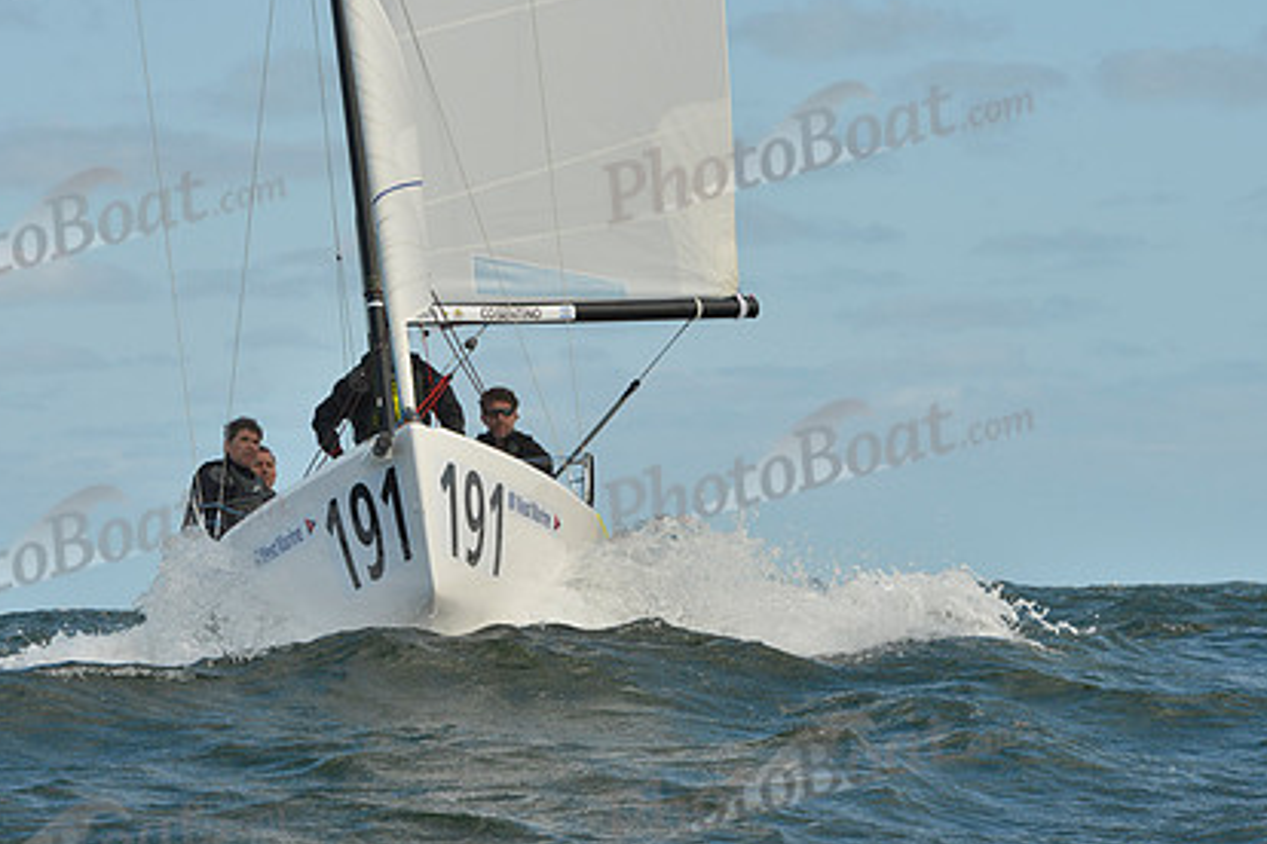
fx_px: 6405
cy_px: 347
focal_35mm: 182
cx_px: 447
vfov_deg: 7.5
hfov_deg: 11.3
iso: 400
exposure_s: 1/1000
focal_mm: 130
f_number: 11
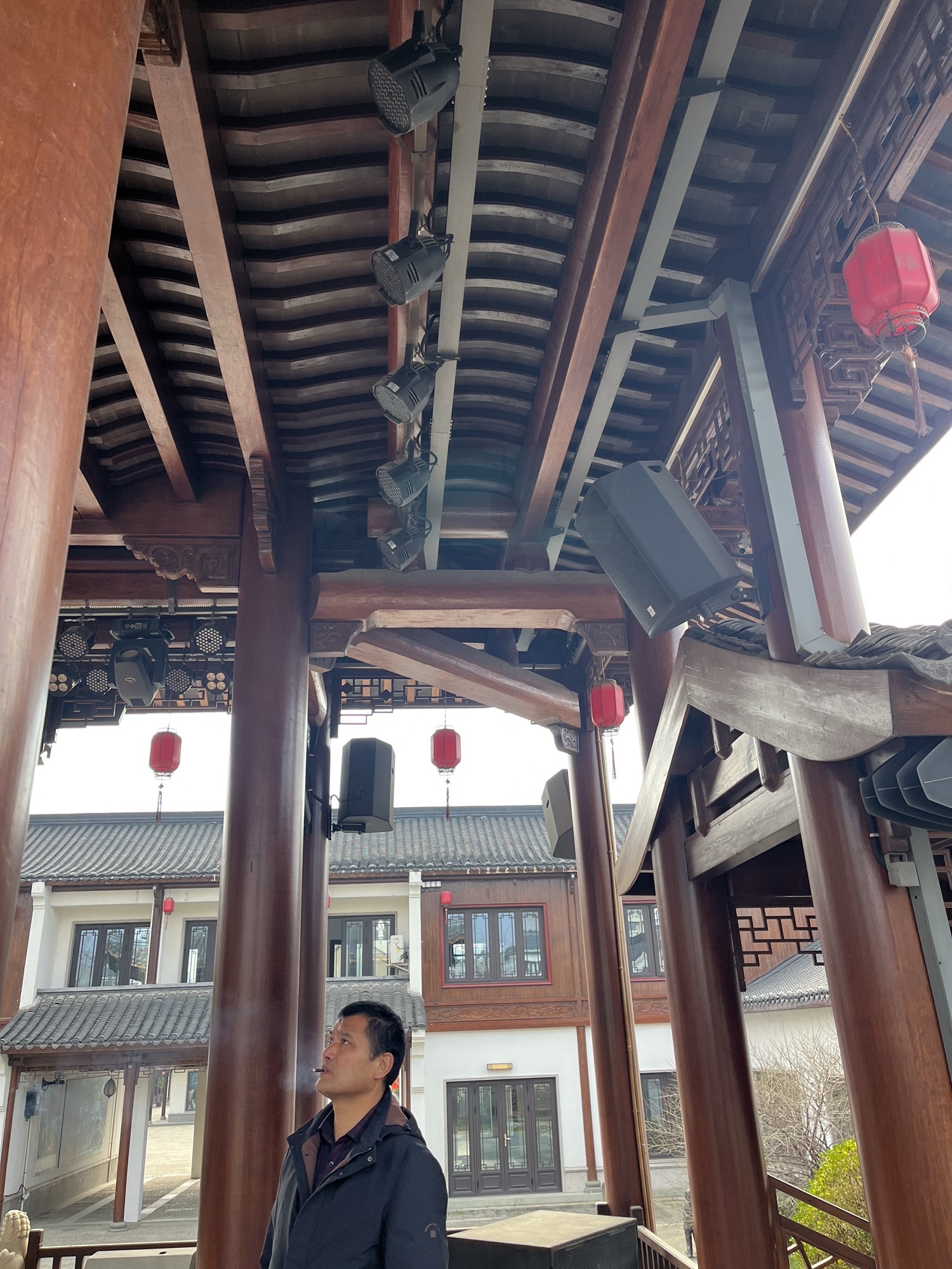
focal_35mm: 26
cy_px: 634
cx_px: 476
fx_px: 953
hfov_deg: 53.1
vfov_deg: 67.3
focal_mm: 5.1
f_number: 1.6
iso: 50
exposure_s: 1/315
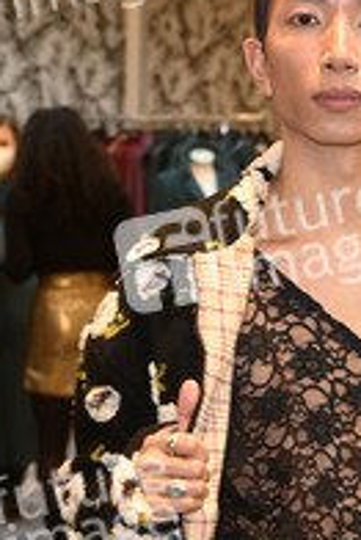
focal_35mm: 118
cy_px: 386
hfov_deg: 11.5
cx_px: 336
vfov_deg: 17.3
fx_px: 1772
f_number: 5
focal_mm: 58
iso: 1250
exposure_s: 1/50
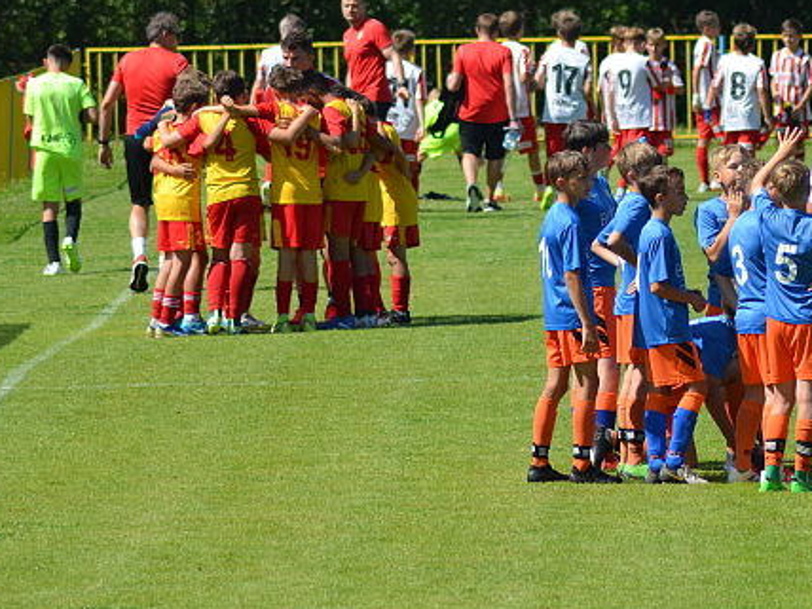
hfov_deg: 3.7
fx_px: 12620
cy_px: 224
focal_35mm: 538
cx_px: 734
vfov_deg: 2.8
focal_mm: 200
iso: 400
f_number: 6.3
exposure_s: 1/1600
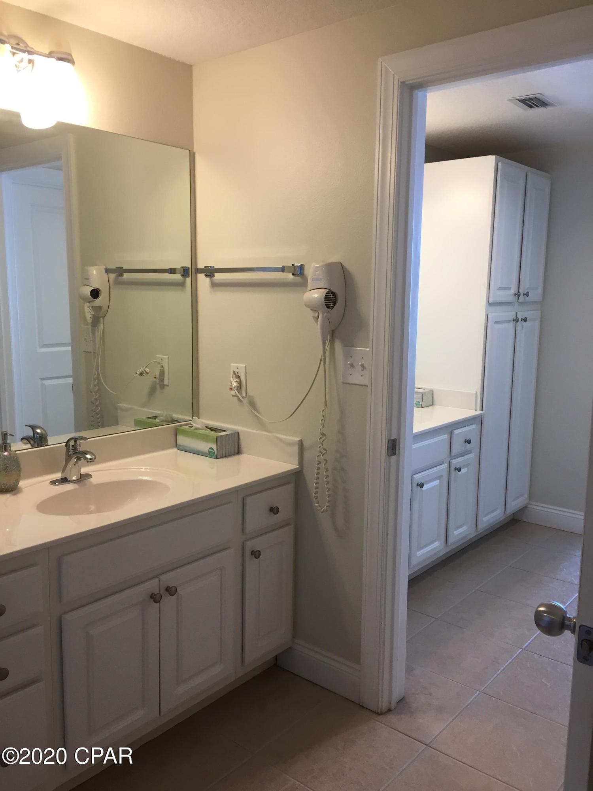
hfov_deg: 48.2
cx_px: 296
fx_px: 662
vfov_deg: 61.7
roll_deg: -1.3
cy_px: 396
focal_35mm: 29
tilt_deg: -8.4
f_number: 2.2
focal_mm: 4.15
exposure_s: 1/40
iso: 32
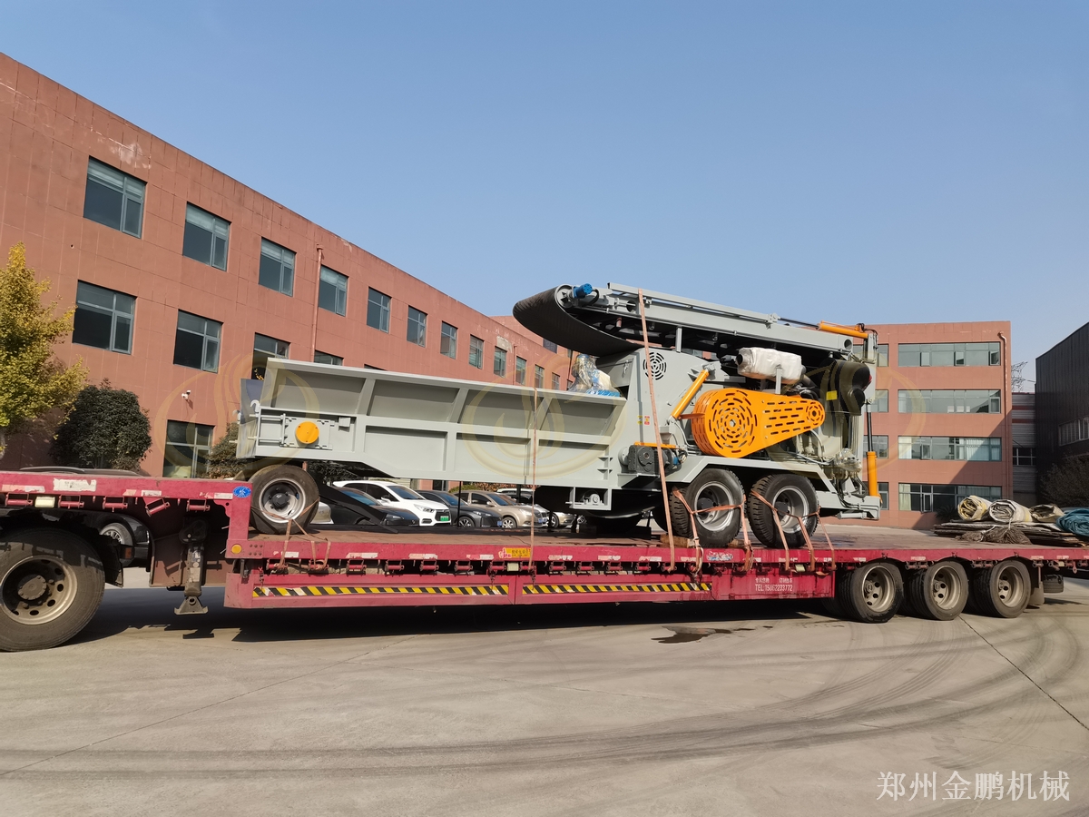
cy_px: 408
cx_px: 544
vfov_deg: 53.1
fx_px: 818
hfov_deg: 67.3
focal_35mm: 26
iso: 50
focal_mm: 5.58
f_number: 1.8
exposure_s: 1/1119
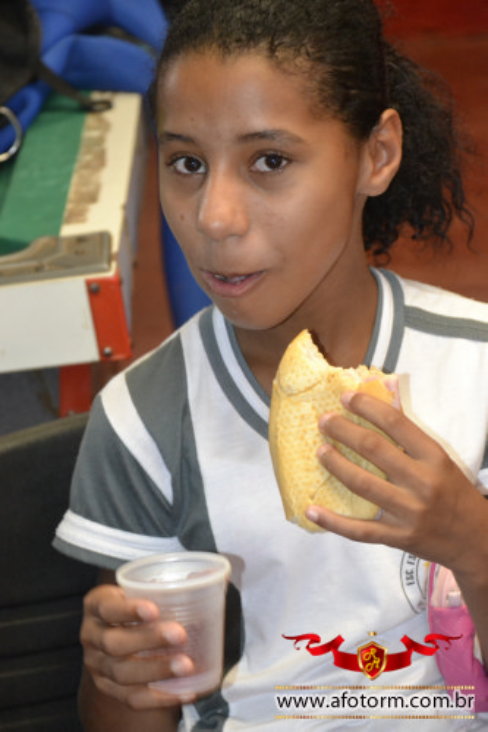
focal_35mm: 112
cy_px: 366
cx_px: 244
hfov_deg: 12.2
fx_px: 2289
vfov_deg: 18.2
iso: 3200
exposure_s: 1/60
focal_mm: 75
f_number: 5.3
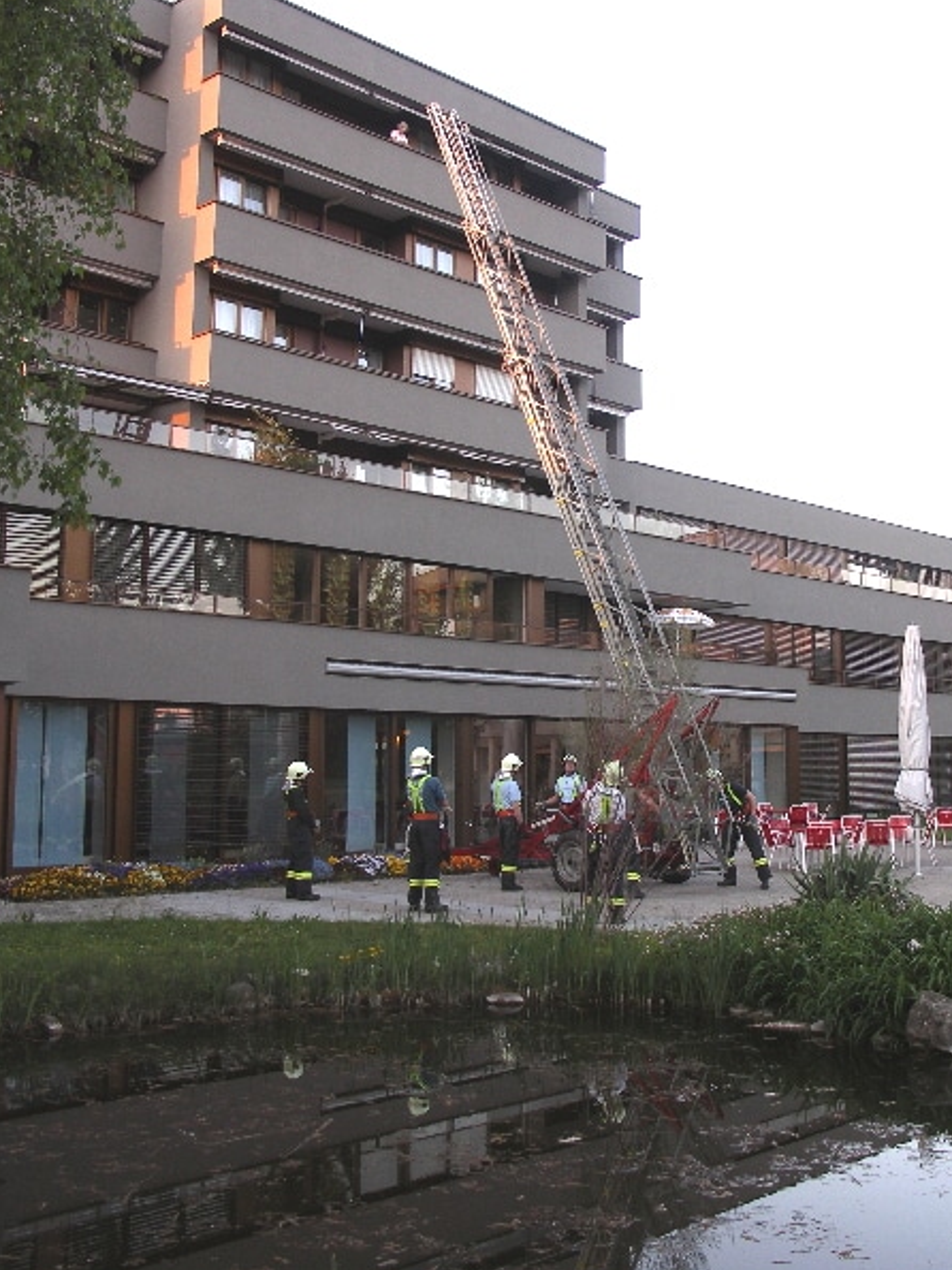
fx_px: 1467
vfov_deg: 46.7
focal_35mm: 40
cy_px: 576
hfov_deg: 35.9
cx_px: 552
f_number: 2.8
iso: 50
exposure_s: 1/50
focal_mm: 8.8
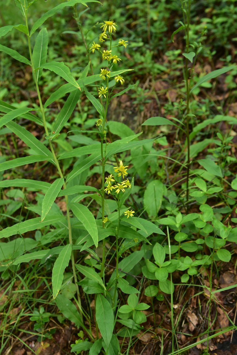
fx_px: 513
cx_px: 118
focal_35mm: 52
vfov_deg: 38.2
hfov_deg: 26.0
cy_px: 178
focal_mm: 52
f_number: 9
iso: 800
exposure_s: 1/160
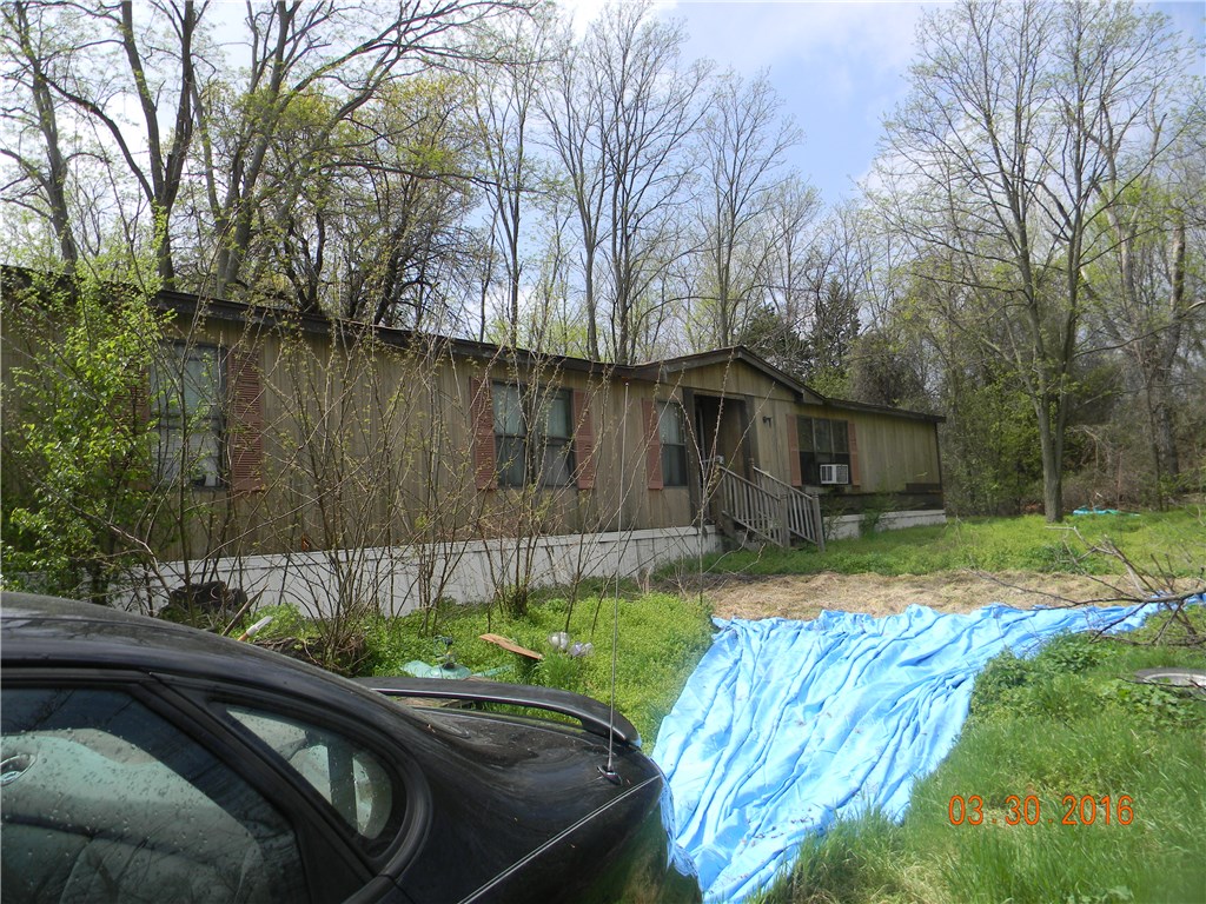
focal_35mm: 28
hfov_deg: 63.4
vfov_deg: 49.7
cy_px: 452
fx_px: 976
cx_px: 603
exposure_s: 1/758
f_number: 3.5
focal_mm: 5
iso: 80
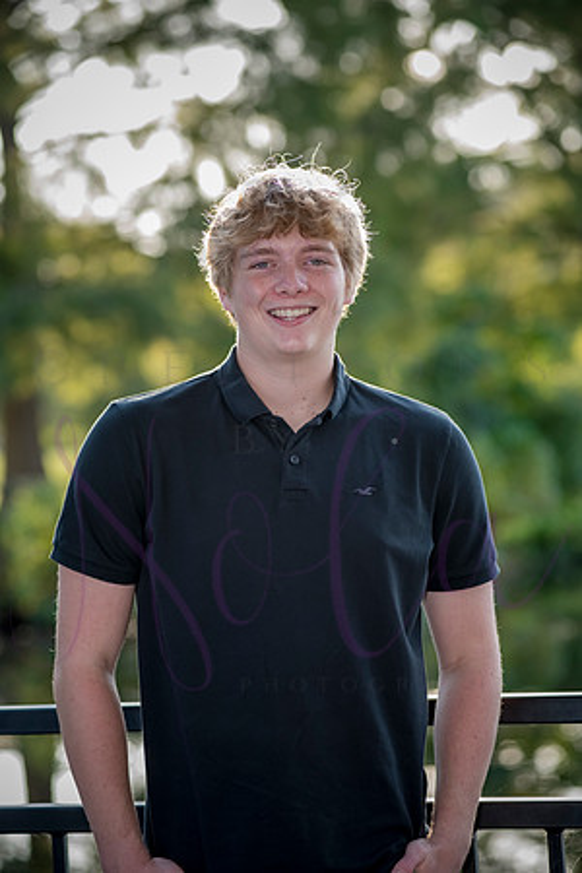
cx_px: 291
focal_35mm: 112
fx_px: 2716
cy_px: 436
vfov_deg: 18.3
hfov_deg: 12.2
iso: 800
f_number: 4
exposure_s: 1/640
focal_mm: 112
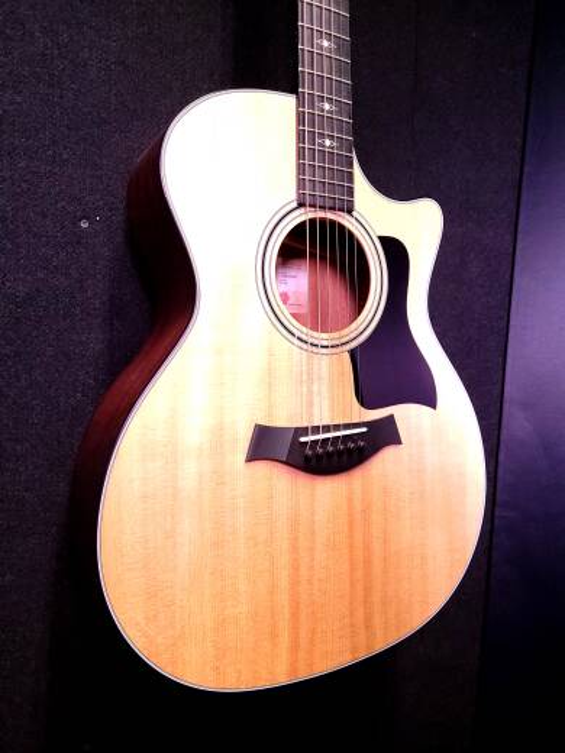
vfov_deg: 67.3
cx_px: 282
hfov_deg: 53.1
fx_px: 566
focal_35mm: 26
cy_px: 376
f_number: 1.8
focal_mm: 5.4
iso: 800
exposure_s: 1/60
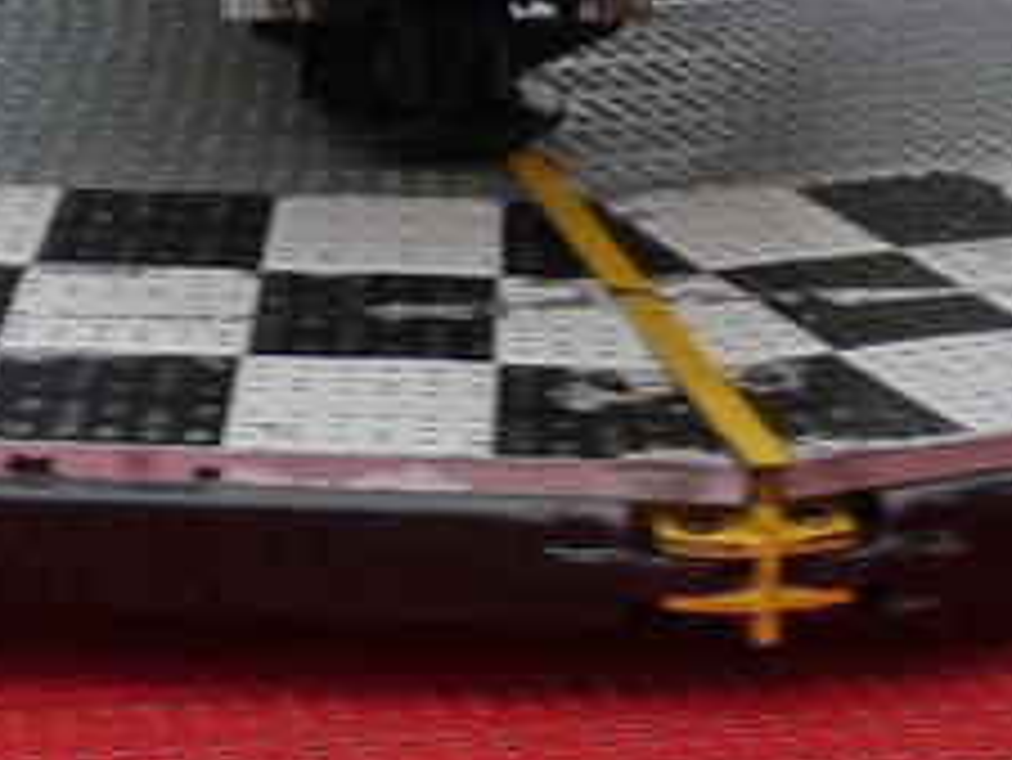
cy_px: -805
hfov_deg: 16.3
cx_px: 202
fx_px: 3510
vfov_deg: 11.1
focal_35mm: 120
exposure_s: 1/800
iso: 100
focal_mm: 4.7
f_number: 3.6
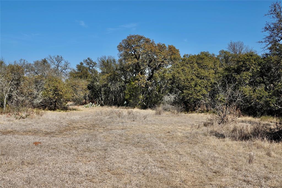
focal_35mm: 40
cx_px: 141
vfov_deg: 33.4
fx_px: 313
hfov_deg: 48.5
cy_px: 94
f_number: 4
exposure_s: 1/800
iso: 100
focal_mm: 14.65
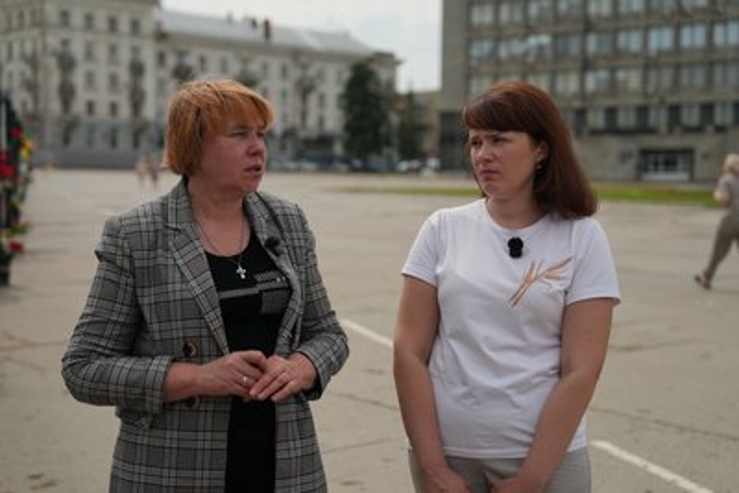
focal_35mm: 56
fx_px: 1150
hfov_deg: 35.6
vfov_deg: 24.2
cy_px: 246
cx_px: 370
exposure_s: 1/500
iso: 125
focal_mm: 56
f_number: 2.8
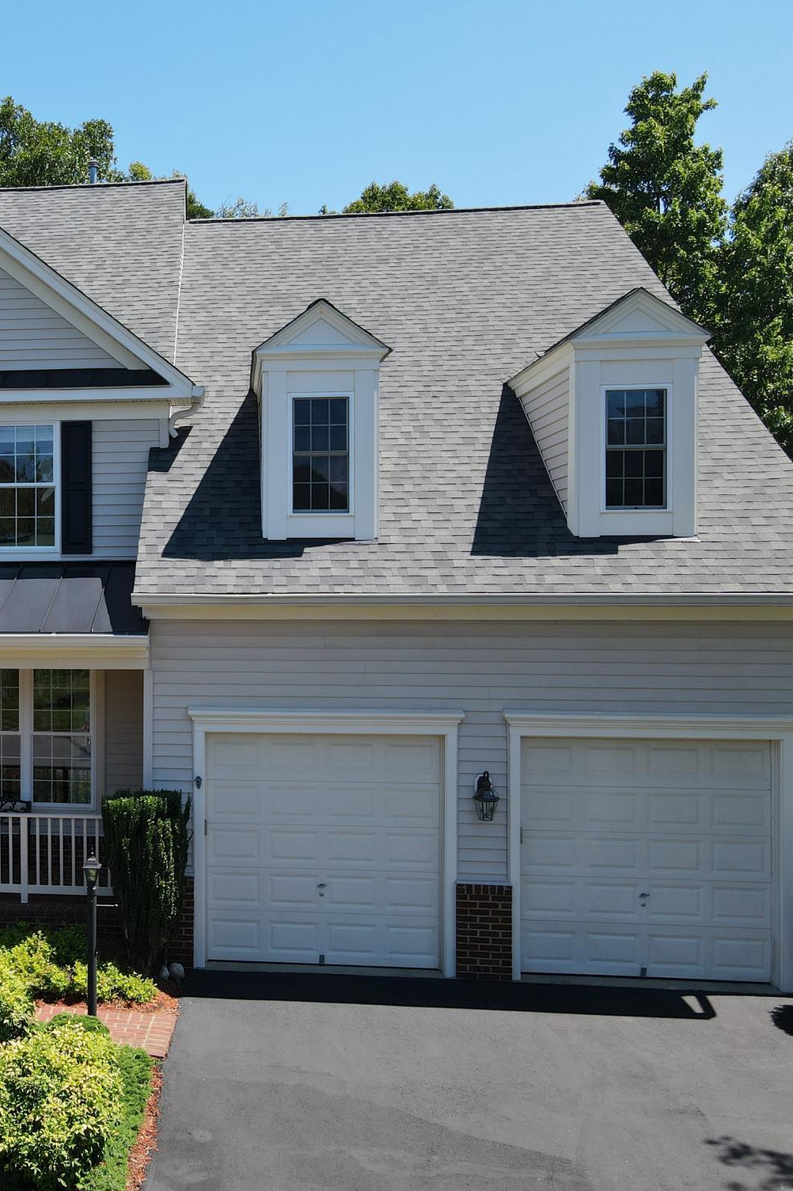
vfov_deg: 55.8
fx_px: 1124
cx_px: 68
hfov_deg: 36.3
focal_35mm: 34
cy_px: 594
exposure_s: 1/350
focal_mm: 4.5
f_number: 2.8
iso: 100
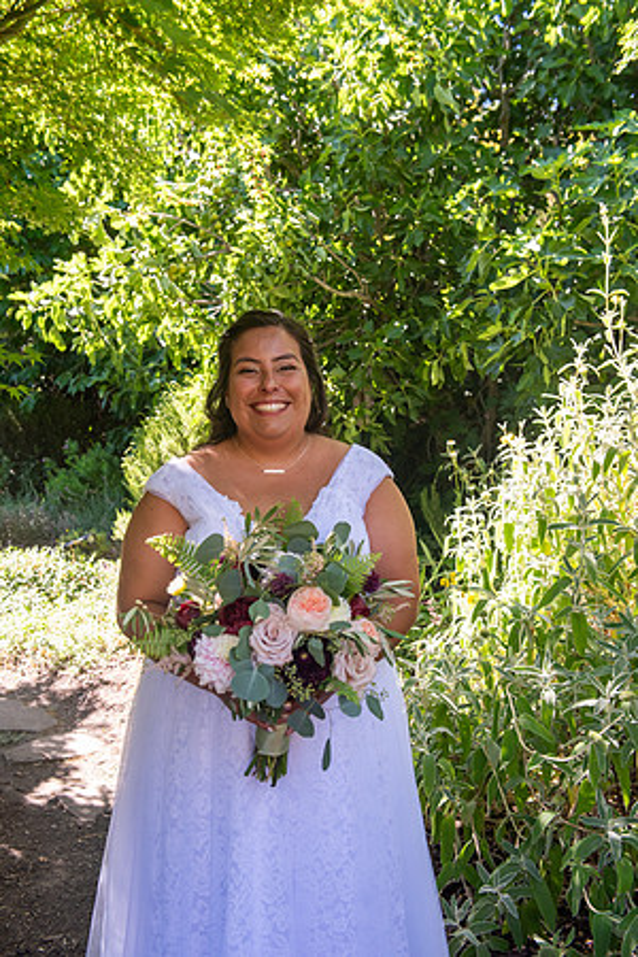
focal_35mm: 36
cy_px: 478
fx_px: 957
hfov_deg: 36.9
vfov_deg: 53.1
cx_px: 319
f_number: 4.5
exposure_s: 1/250
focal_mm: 36
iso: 640
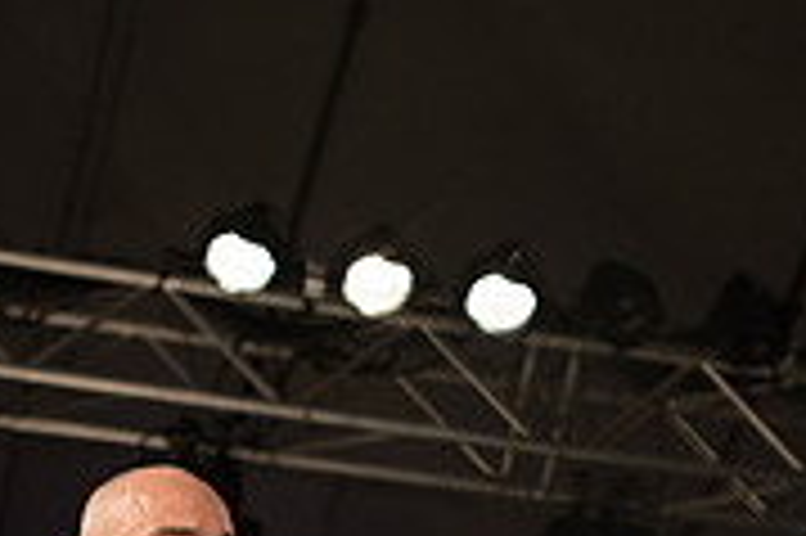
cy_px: 858
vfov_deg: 8.9
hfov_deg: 13.7
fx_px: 3333
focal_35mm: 149
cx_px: 626
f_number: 2.8
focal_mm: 46
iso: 1250
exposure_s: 1/1000
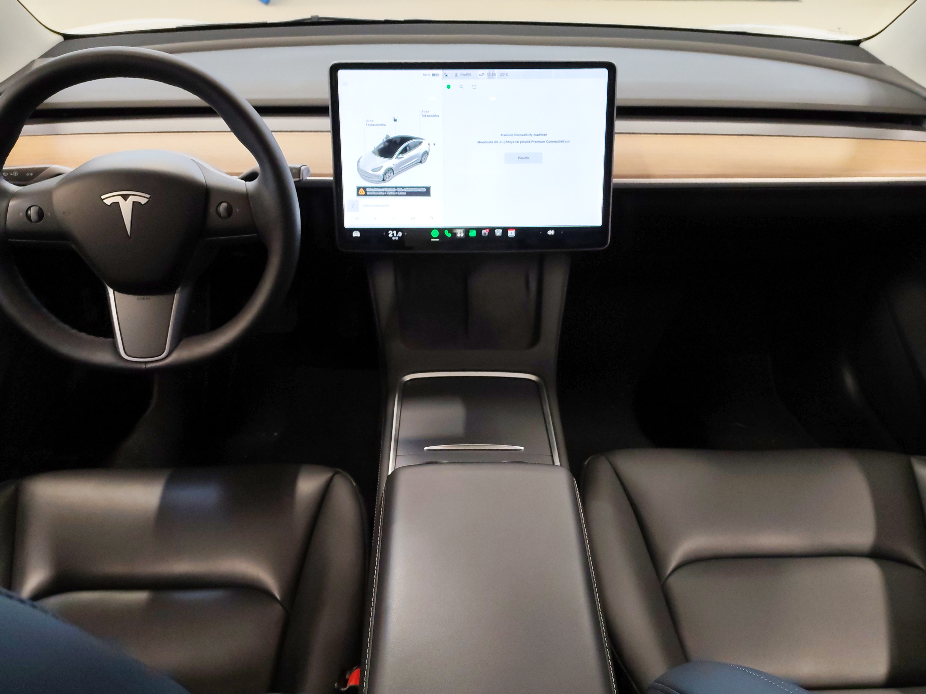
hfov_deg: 56.8
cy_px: 347
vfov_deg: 44.2
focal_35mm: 32
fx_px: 856
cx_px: 463
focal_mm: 6.12
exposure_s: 1/100
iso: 640
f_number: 1.9
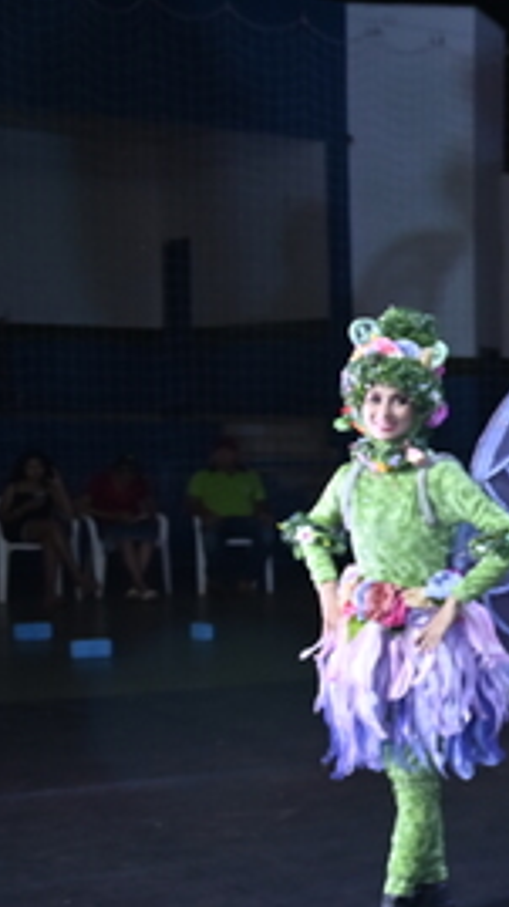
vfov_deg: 25.2
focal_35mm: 84
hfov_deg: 10.8
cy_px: 602
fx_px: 2019
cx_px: 1429
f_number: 4
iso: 1600
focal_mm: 24
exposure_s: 1/100
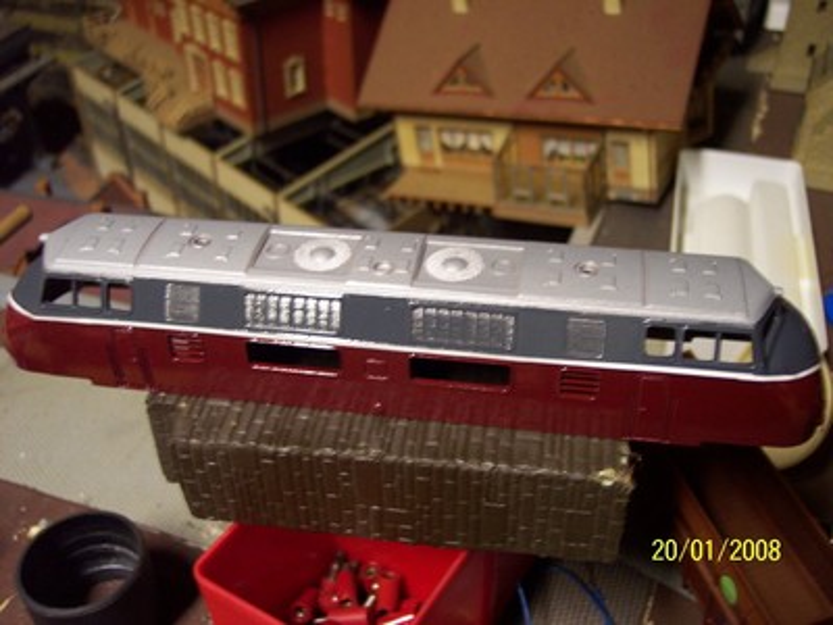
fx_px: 914
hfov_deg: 49.0
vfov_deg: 37.7
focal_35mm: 38
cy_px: 312
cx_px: 416
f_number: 2.8
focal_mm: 8
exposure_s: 1/8
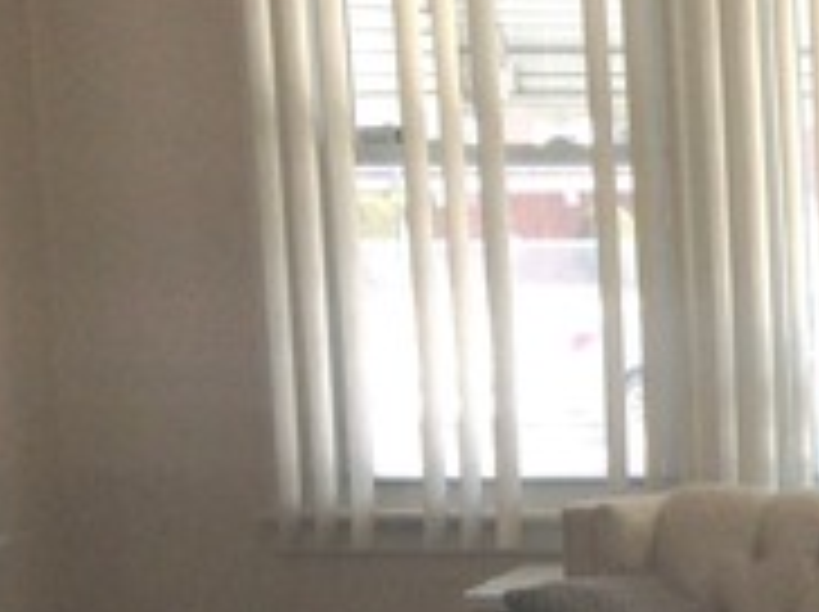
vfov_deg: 12.7
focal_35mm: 116
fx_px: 2741
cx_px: 1318
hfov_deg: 15.4
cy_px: 454
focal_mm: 3.3
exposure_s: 1/120
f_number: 2.4
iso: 40
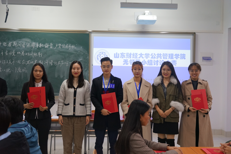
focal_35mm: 40
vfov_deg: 33.5
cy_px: 77
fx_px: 257
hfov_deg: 48.4
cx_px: 116
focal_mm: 40
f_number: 4
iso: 1600
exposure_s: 1/160
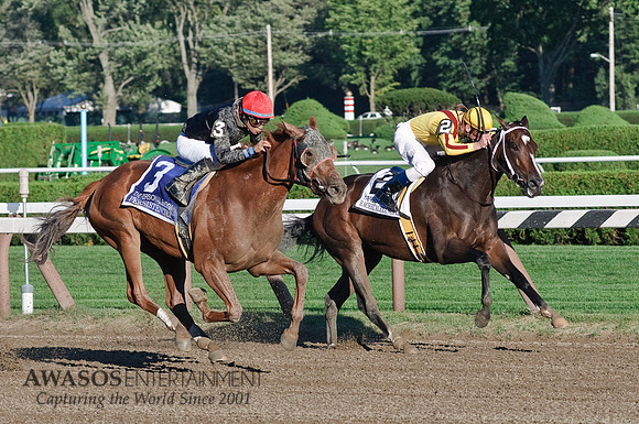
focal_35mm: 202
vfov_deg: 6.8
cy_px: 212
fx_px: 3589
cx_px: 320
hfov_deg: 10.2
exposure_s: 1/2500
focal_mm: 135
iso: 800
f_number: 6.3
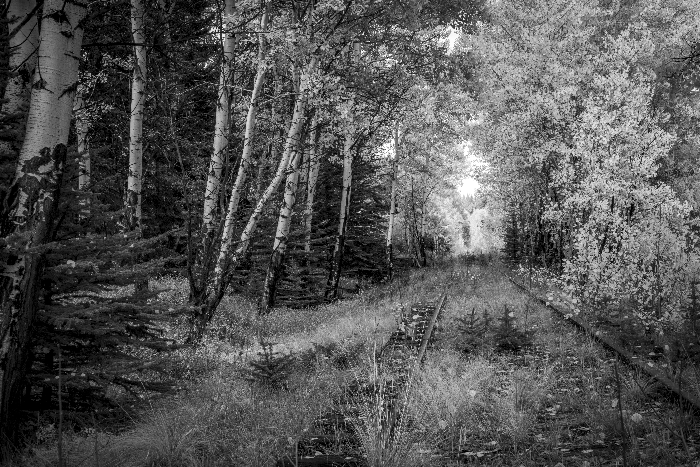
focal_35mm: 48
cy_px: 234
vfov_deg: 28.1
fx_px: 933
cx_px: 350
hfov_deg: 41.1
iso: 640
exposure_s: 1/160
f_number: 13
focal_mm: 48
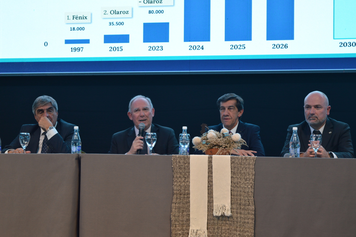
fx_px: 815
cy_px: 118
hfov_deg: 24.6
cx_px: 178
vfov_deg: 16.5
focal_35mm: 82
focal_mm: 55
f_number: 5.6
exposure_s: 1/30
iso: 200
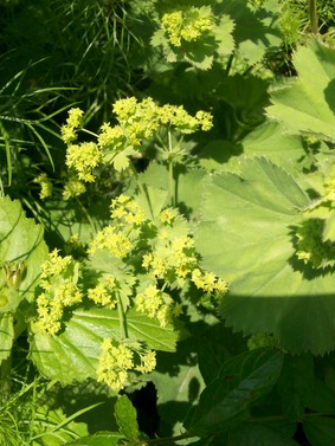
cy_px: 208
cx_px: 163
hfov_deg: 34.4
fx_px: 542
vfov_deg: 44.8
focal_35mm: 42
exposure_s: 1/508
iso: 80
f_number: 4.8
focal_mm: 6
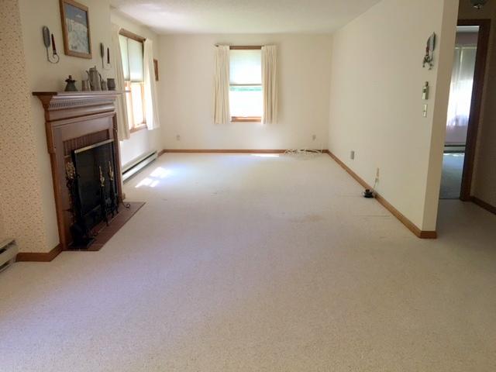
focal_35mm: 29
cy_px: 186
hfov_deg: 61.7
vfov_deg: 48.2
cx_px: 248
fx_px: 416
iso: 40
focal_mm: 4.15
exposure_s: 1/30
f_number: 2.2
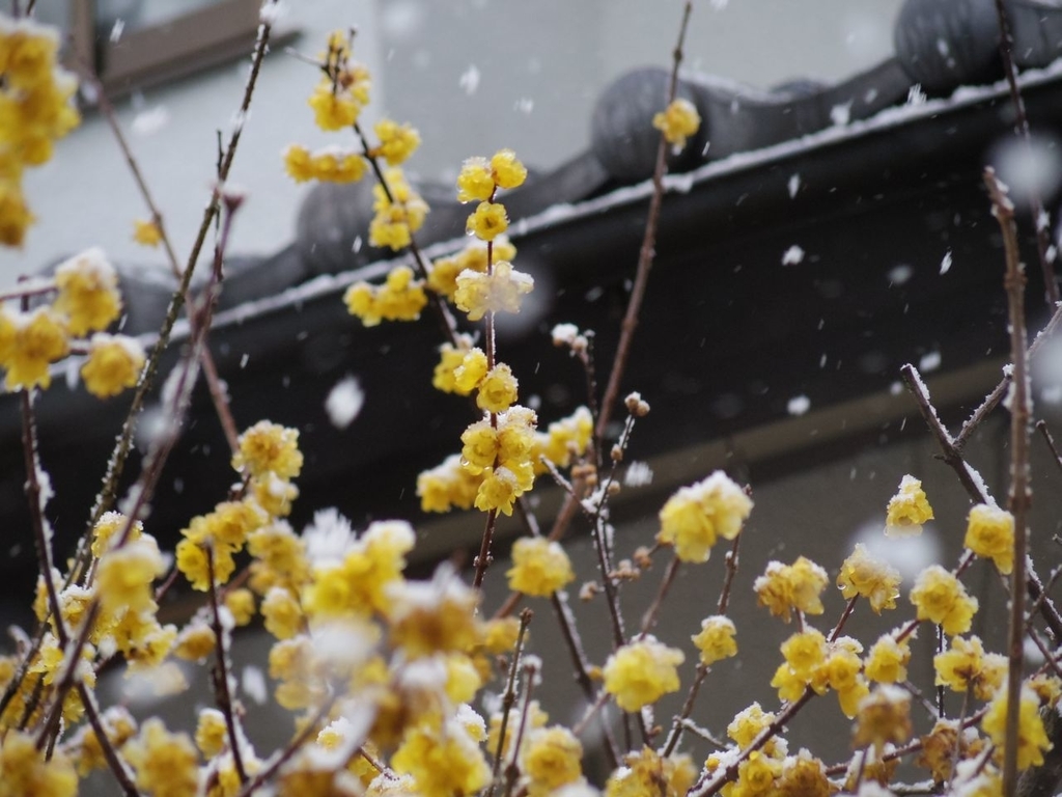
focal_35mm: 207
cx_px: 531
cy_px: 398
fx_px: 6351
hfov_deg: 9.6
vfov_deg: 7.2
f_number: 2.8
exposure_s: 1/200
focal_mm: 45
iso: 640
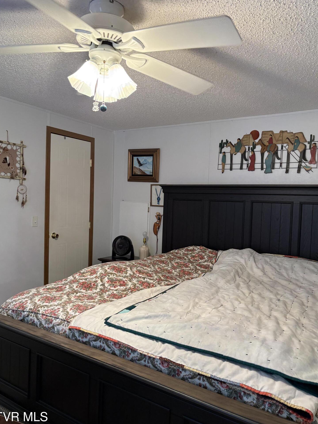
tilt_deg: -2.0
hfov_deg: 51.3
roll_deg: -2.1
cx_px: 159
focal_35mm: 27
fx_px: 331
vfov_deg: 65.3
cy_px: 217
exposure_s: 1/60
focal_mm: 5.96
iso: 250
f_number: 1.6
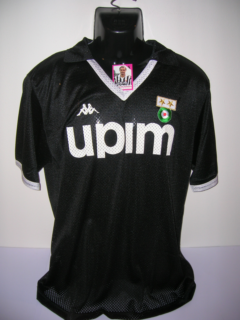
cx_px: 120
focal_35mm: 34
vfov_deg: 54.0
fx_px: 314
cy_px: 160
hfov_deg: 41.8
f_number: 2.9
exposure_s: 1/60.1
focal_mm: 5.7
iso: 50
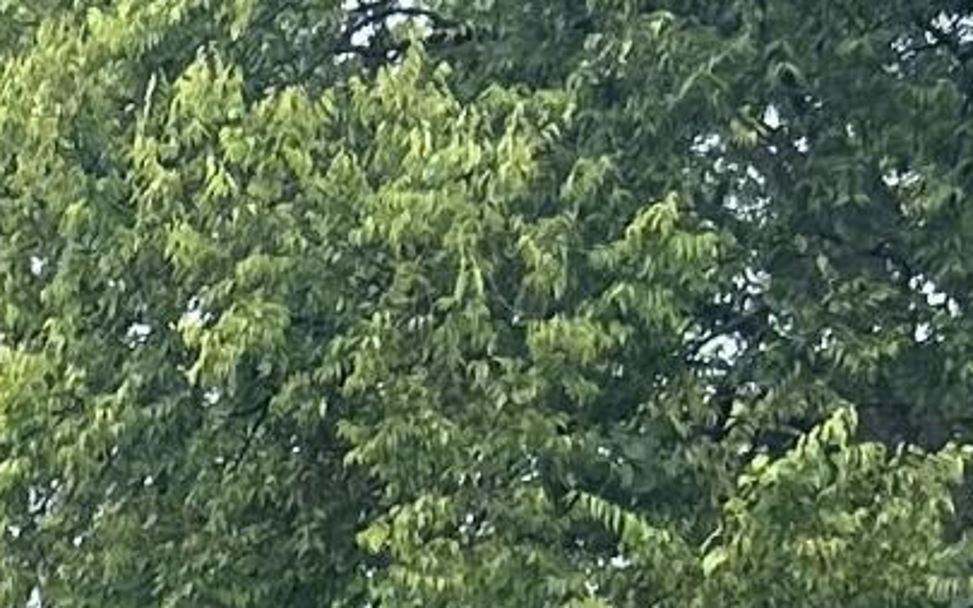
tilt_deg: -6.0
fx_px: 5409
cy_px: 2360
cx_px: -1120
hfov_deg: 9.5
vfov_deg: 5.6
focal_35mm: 204
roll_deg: +0.1
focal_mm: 5.7
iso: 50
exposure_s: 1/753
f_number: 1.5
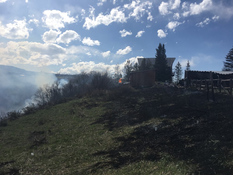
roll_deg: -3.3
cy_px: 88
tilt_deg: -0.6
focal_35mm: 29
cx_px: 116
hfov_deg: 61.7
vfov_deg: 48.2
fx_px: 195
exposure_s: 1/2481
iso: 25
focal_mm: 4.15
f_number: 2.2
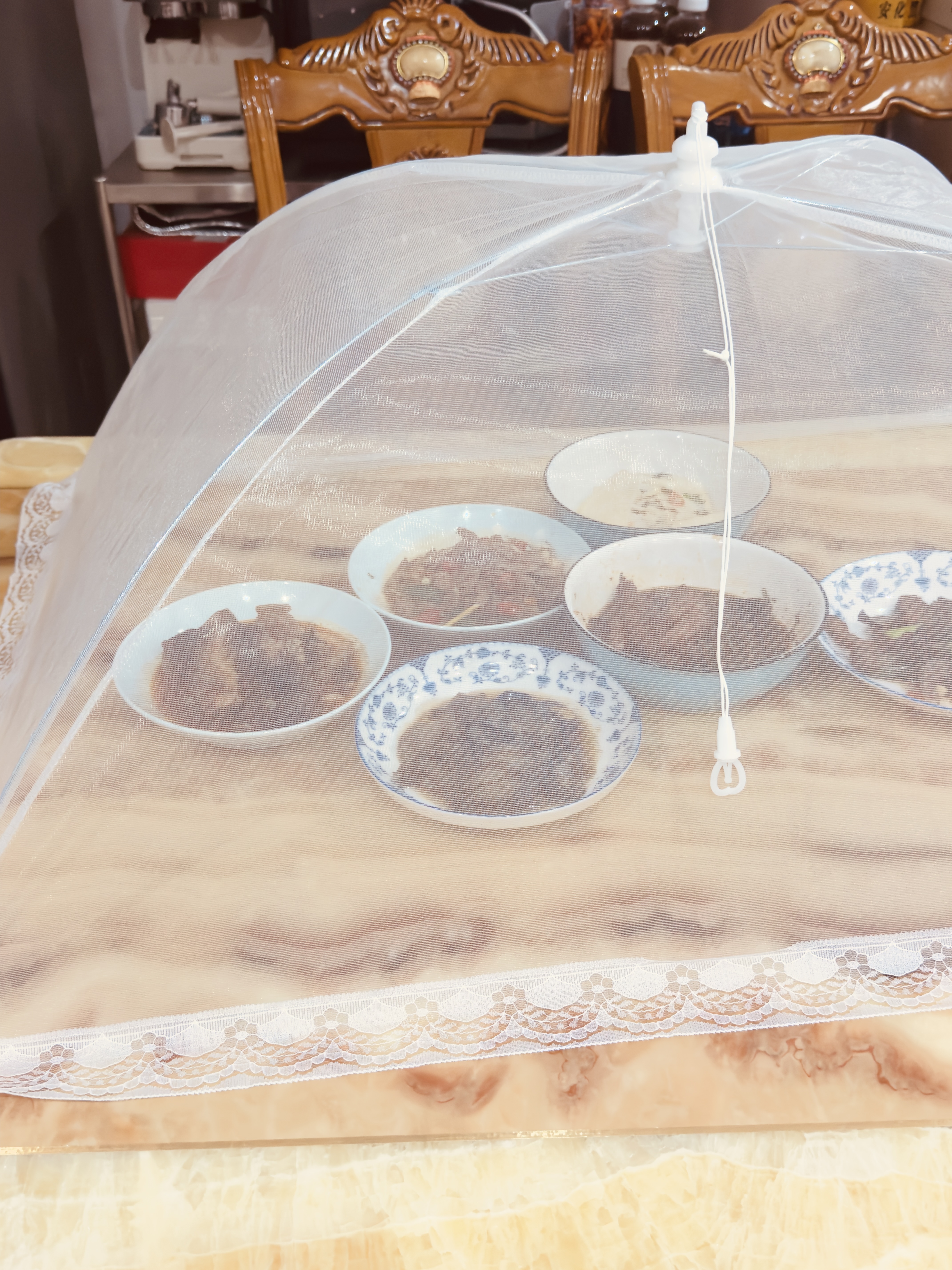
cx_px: 476
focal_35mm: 35
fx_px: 1283
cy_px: 635
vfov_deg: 52.6
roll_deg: +0.9
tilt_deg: -33.9
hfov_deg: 40.7
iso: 640
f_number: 1.78
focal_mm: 6.76
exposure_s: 1/40
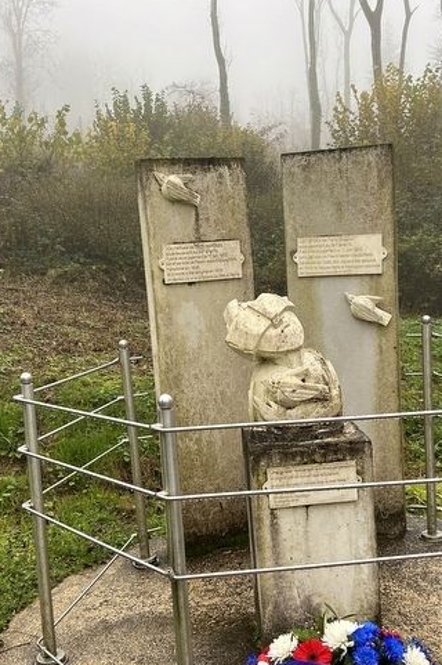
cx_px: 249
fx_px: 830
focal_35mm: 45
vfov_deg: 43.6
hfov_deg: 29.8
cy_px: 361
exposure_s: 1/121
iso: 40
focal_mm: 5.7
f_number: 1.5
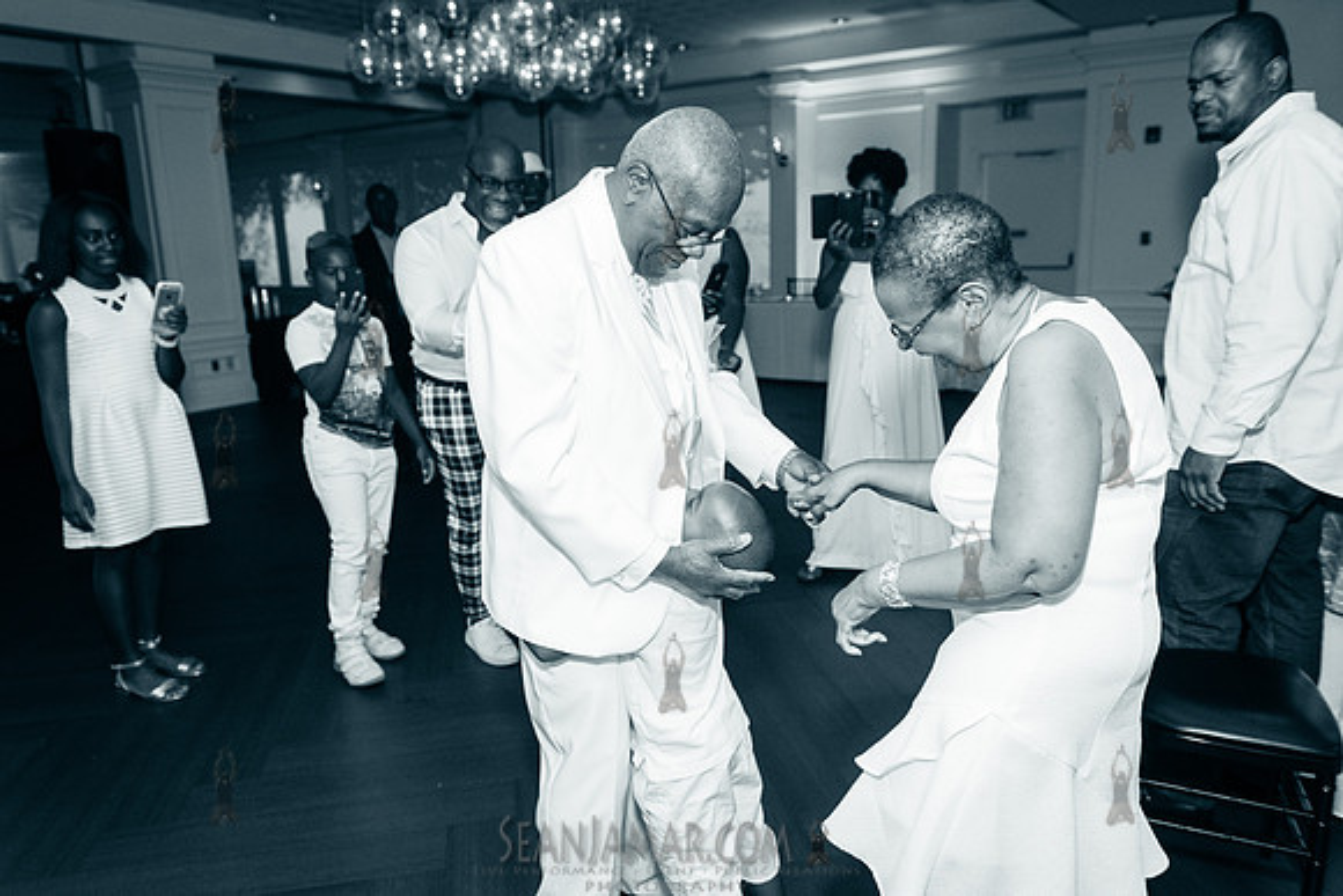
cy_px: 448
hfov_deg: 67.4
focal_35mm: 27
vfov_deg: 48.0
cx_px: 672
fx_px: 1007
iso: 2500
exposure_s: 1/400
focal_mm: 27
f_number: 4
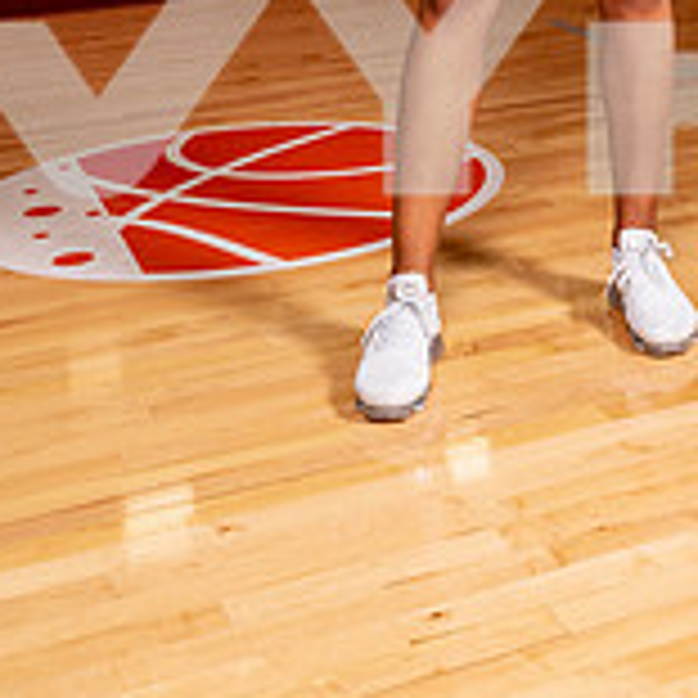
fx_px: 1574
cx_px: 545
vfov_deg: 22.0
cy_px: -257
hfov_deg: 24.6
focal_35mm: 69
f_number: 5.6
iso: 100
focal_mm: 28
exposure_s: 1/125
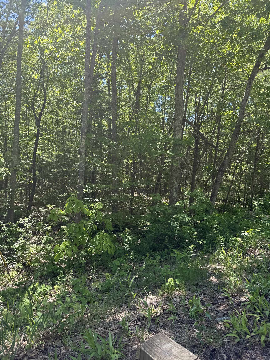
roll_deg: -2.4
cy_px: 180
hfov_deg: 56.8
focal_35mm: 24
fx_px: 250
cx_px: 135
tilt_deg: -4.6
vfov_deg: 71.6
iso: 80
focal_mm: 6.76
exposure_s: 1/571
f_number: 1.78
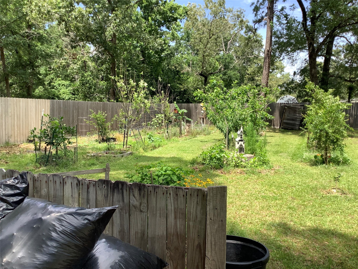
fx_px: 321
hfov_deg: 58.4
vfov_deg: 45.4
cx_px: 179
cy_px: 134
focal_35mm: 31
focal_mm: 3.3
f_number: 2.4
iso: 25
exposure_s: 1/509
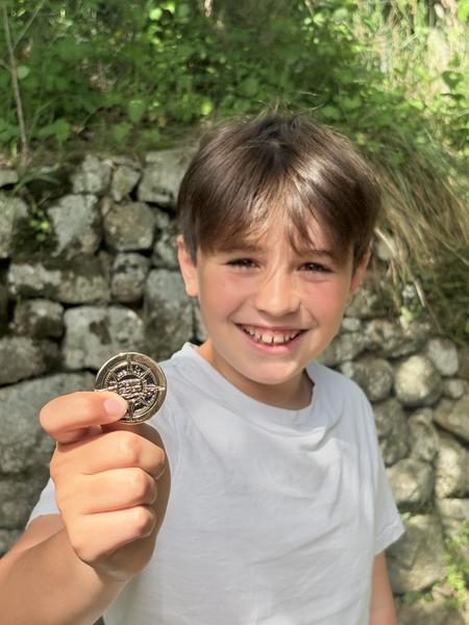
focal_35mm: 52
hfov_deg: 28.0
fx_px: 939
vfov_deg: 36.8
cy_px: 312
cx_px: 234
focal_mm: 5.96
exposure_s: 1/1590
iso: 40
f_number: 1.6
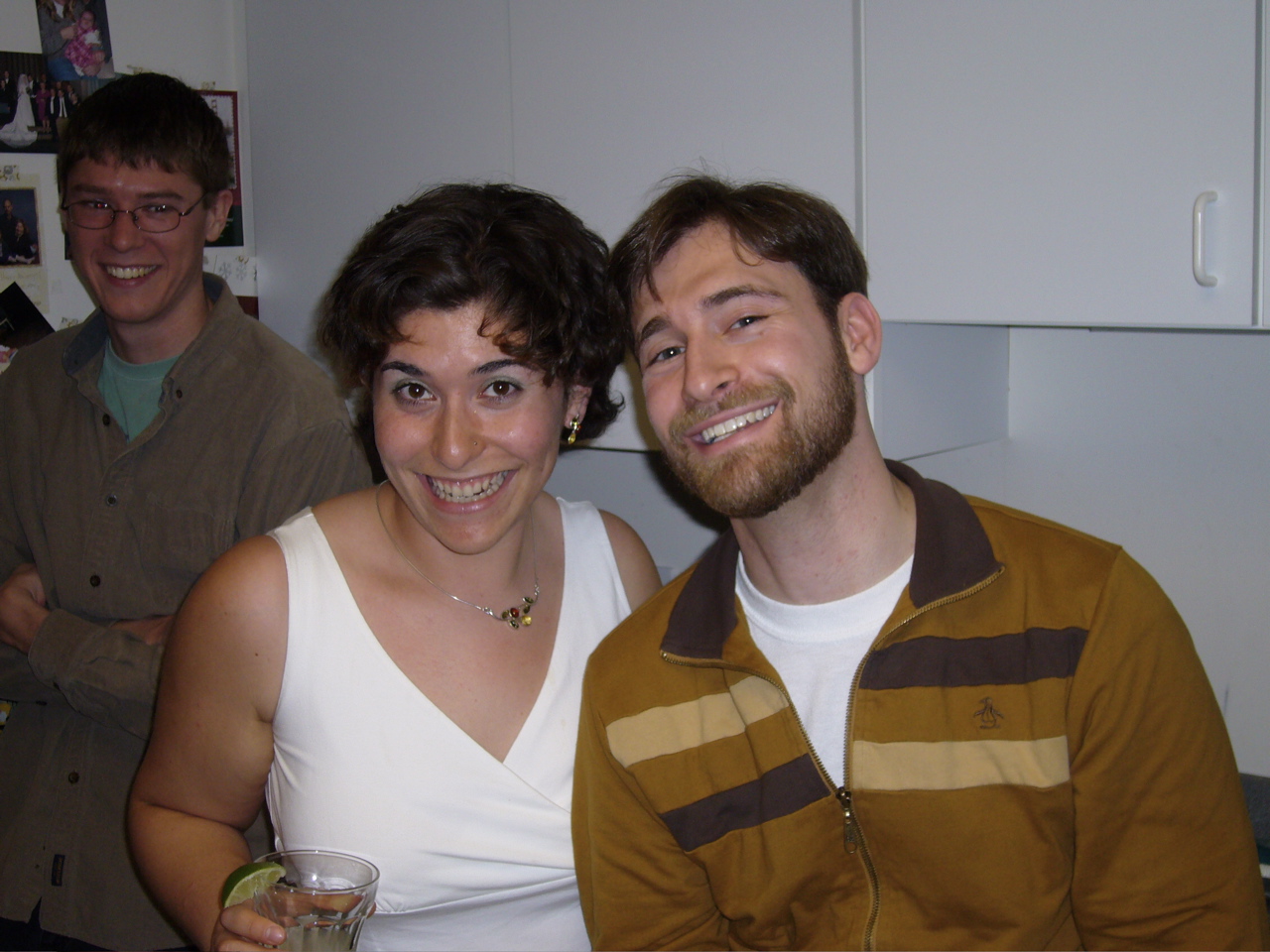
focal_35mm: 50
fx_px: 1834
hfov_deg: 38.2
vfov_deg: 29.1
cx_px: 635
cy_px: 476
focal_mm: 8.3
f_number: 3.3
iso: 100
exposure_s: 1/60
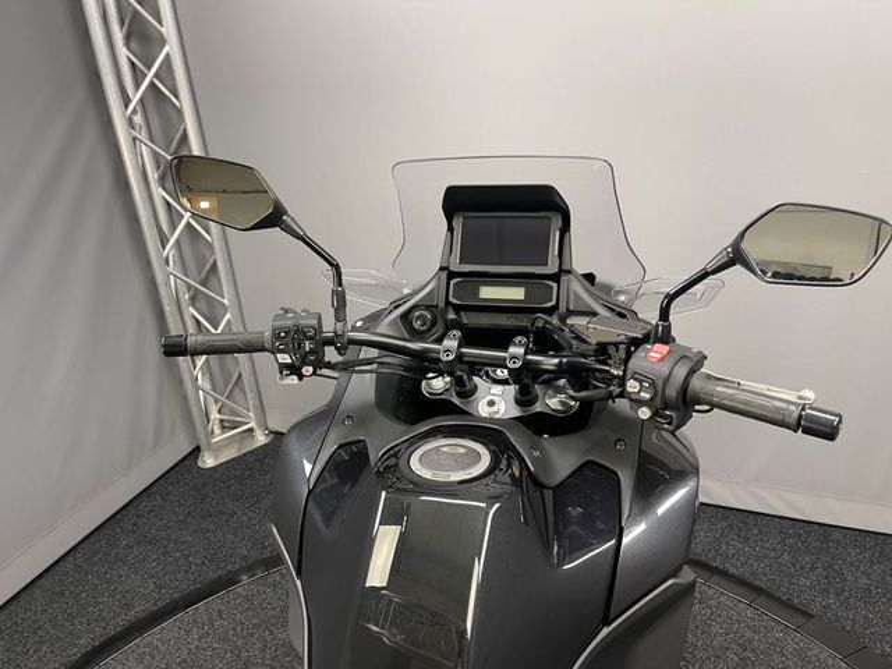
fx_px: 644
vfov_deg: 54.9
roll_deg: +4.8
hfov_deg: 69.4
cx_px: 446
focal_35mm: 25
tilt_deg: -25.5
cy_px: 334
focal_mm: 5.1
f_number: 1.6
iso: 100
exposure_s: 1/50
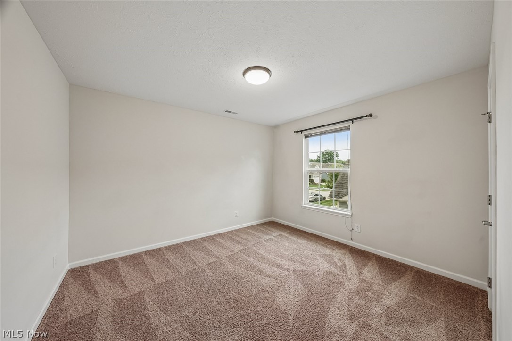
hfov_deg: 112.6
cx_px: 256
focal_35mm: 12
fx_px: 171
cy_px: 170
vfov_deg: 89.9
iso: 400
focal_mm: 12
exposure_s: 1/15
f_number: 8
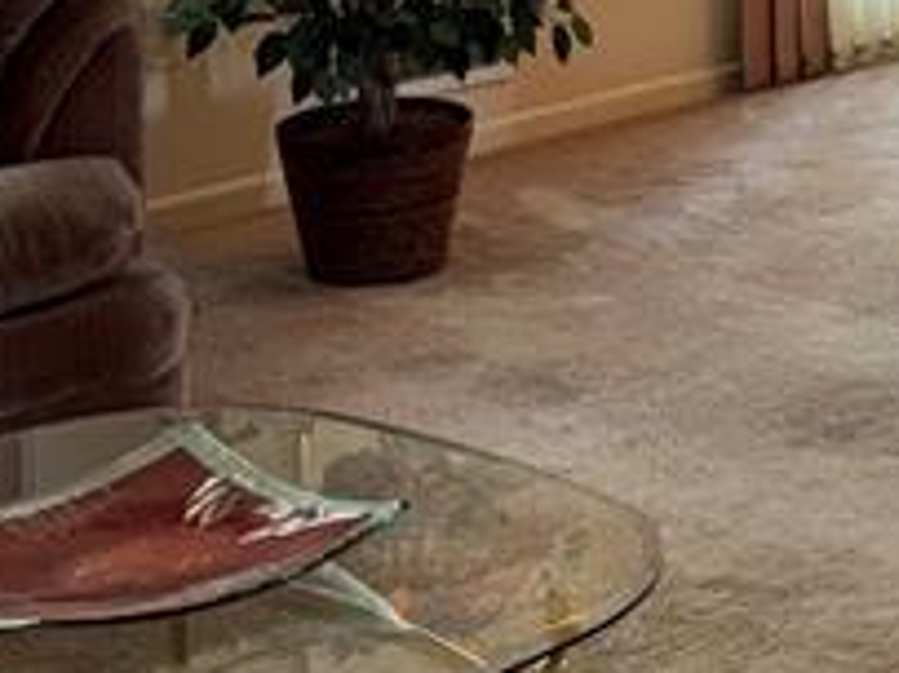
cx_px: 1315
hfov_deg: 15.2
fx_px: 3141
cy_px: -372
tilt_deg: -4.2
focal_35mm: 121
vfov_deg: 11.7
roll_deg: +0.2
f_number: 1.78
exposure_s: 1/19
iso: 80
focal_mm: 6.76
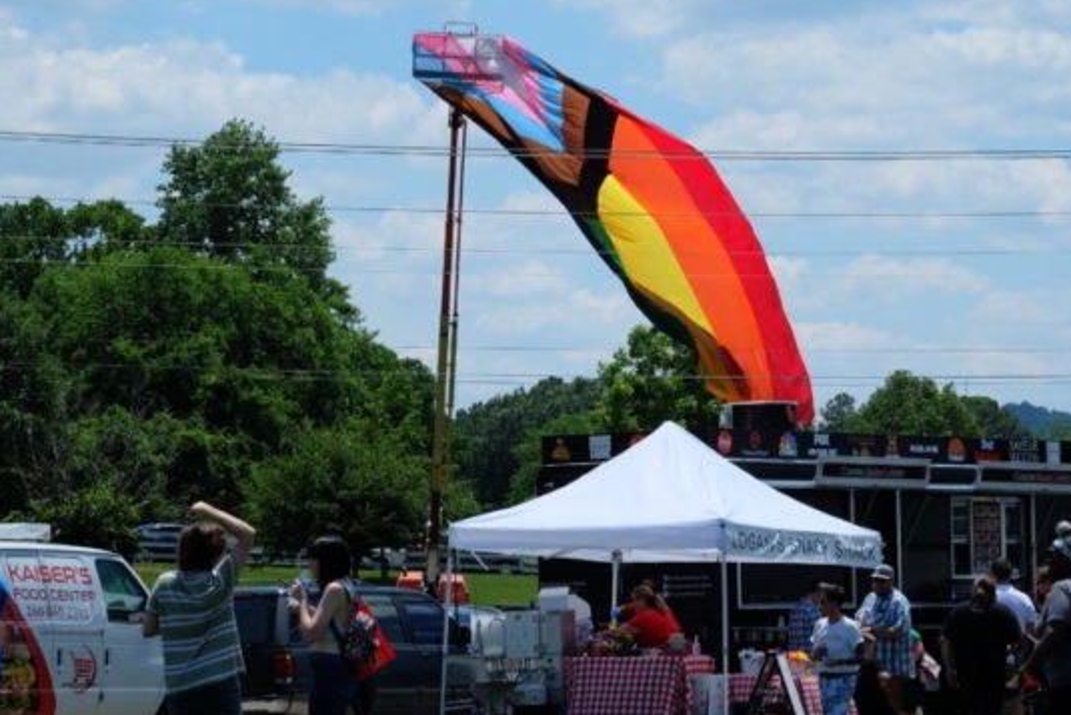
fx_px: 4731
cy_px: 342
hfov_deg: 12.9
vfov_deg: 8.6
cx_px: 627
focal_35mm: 159
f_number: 11
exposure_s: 1/400
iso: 400
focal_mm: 90
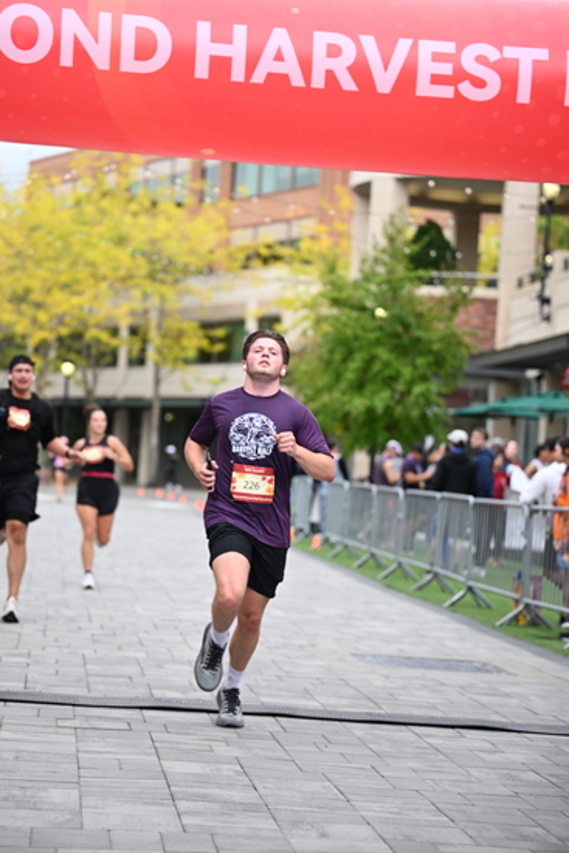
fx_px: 2156
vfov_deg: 22.4
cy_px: 426
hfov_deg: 15.0
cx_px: 284
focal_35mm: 91
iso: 640
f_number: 2.8
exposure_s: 1/2000
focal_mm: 91
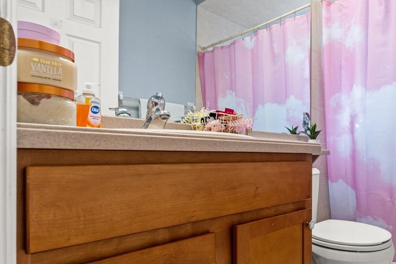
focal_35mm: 25
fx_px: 277
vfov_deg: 50.7
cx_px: 314
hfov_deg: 65.0
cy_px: 155
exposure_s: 1/6
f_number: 7.1
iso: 400
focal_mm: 10.5
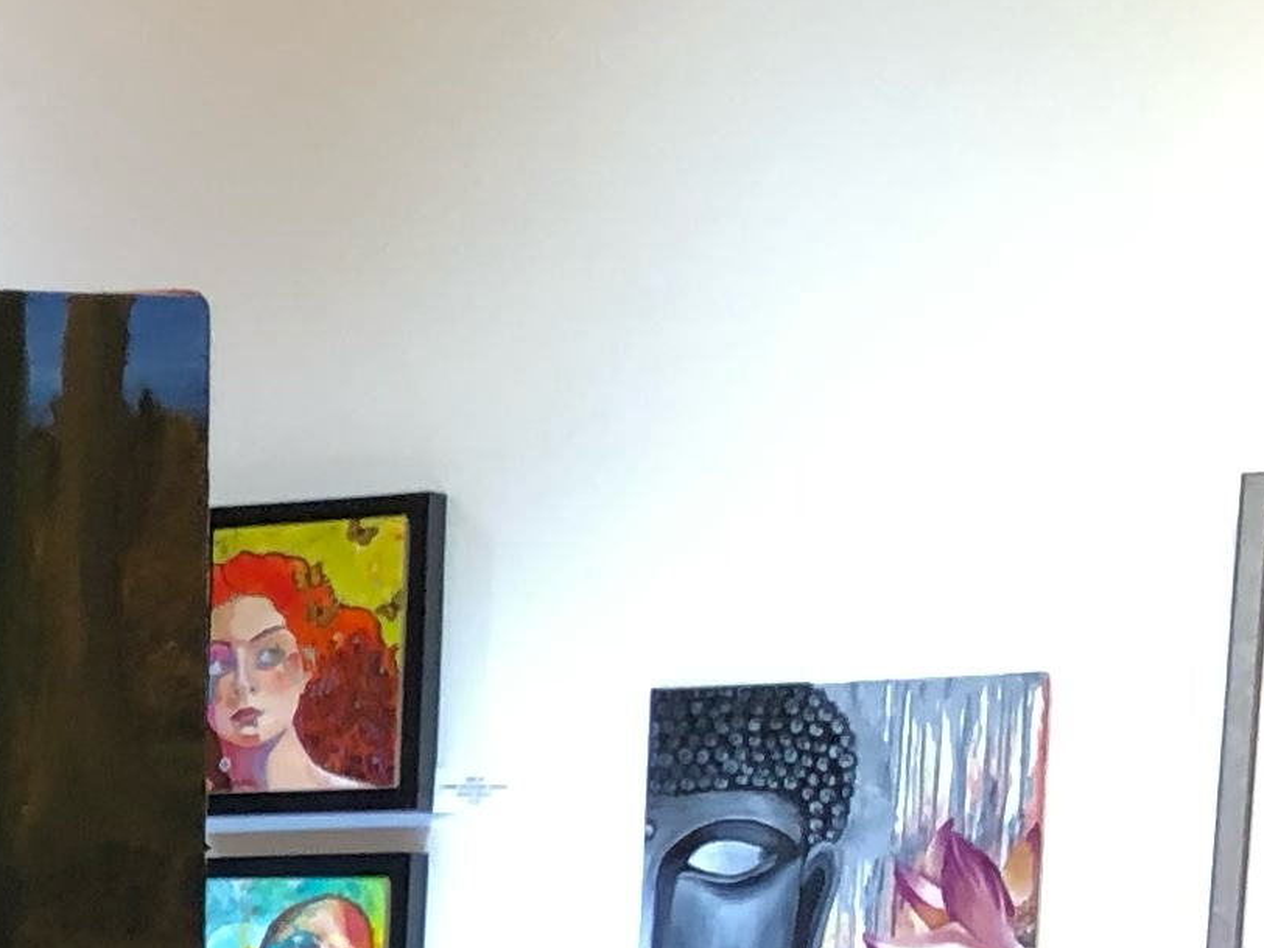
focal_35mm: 139
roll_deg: -1.4
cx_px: -1765
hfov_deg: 11.7
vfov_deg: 10.3
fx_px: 5076
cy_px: 1426
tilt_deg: -4.0
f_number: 1.8
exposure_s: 1/20
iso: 40
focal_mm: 3.99
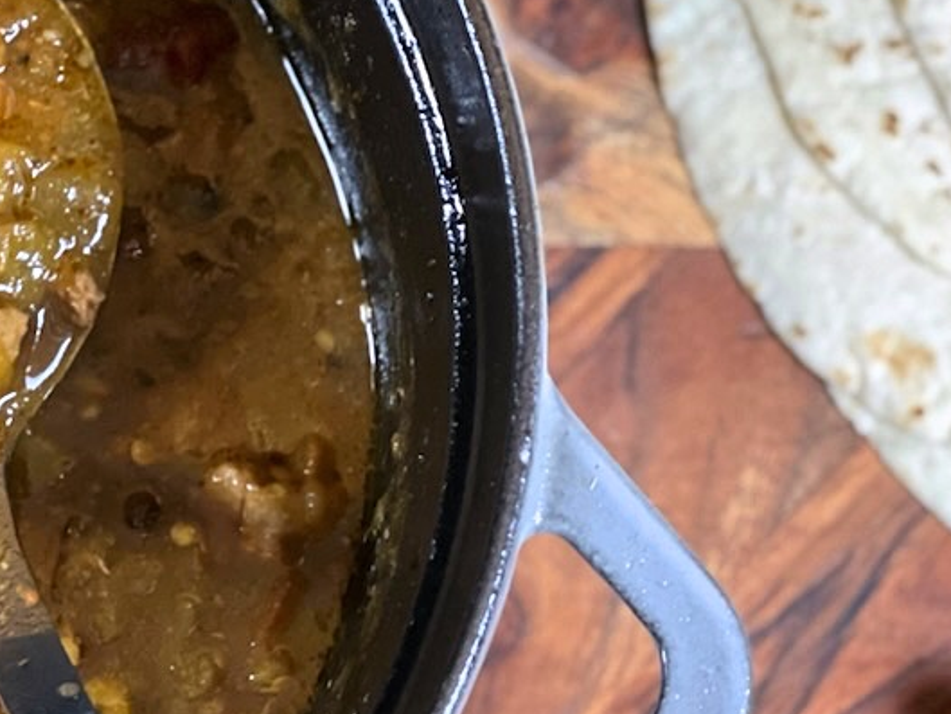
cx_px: 304
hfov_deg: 13.2
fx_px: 4094
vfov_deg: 10.0
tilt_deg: -82.1
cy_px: 406
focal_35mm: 149
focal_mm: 9
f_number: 2.8
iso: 400
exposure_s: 1/20
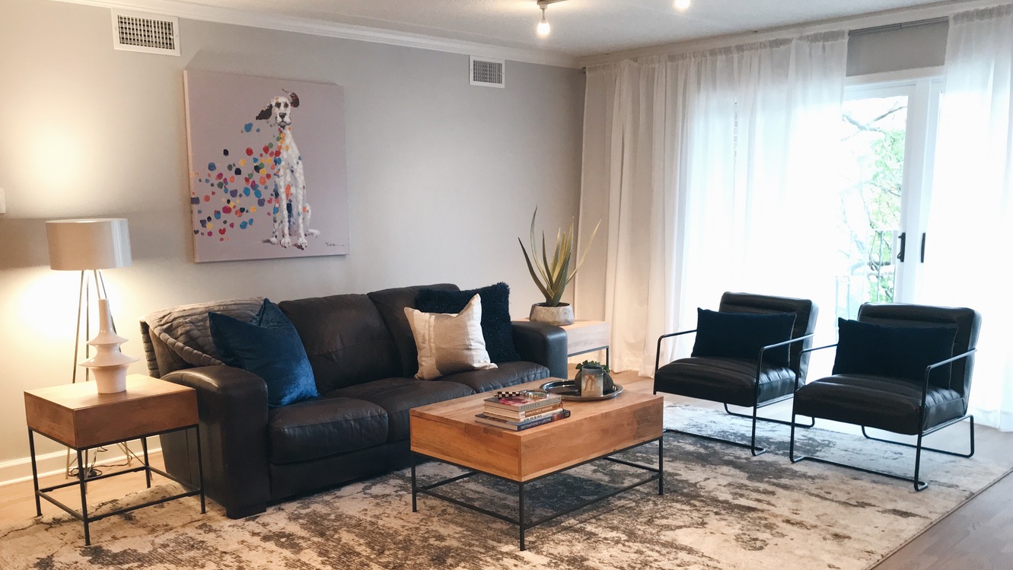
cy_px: 361
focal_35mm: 33
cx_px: 489
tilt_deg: -9.2
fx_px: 886
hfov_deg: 59.5
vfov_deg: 35.4
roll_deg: +1.0
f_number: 1.8
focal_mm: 3.99
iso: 80
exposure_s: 1/30
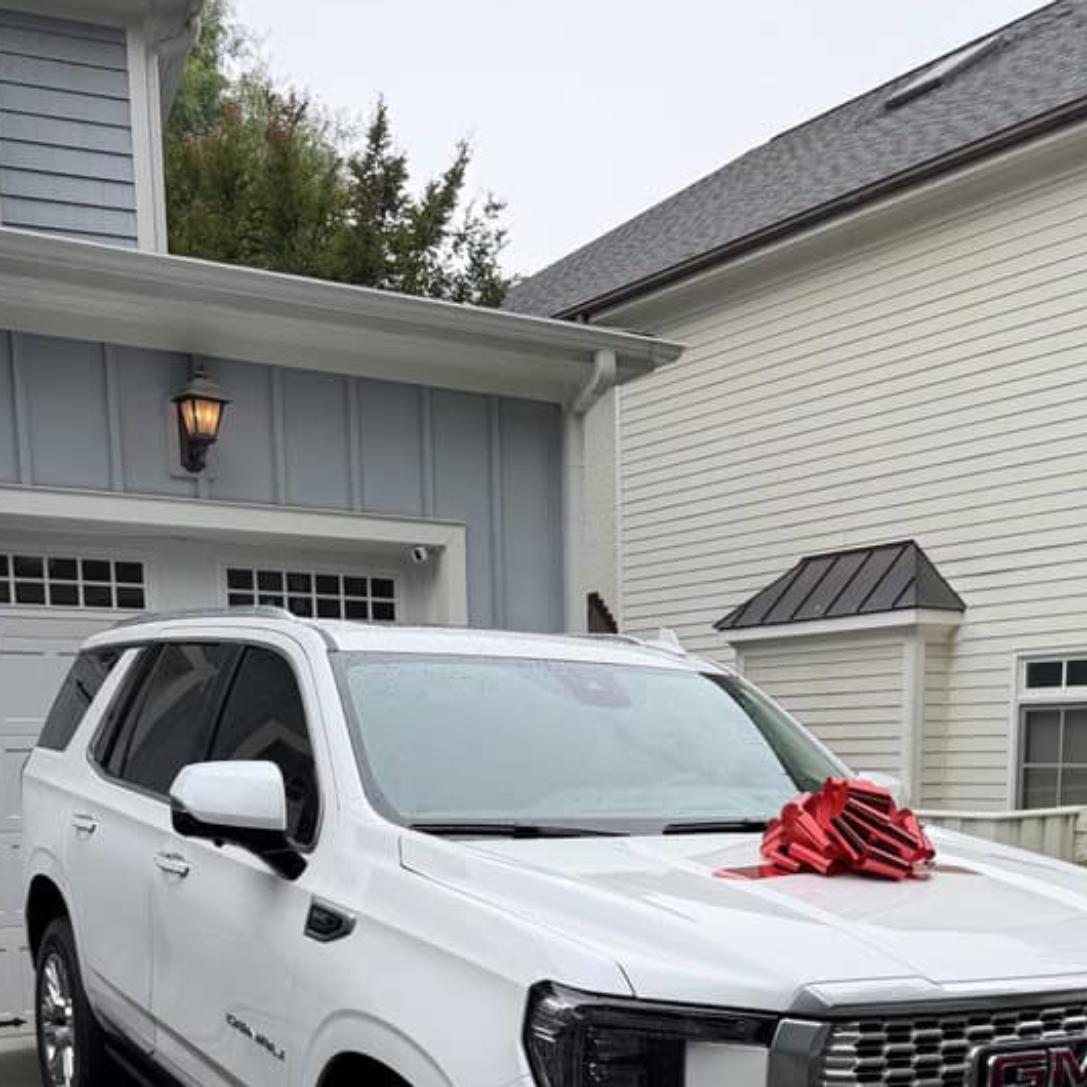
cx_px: 630
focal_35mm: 41
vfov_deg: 38.0
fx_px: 1457
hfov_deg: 40.8
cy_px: 991
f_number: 1.8
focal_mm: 6.8
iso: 100
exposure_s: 1/3145
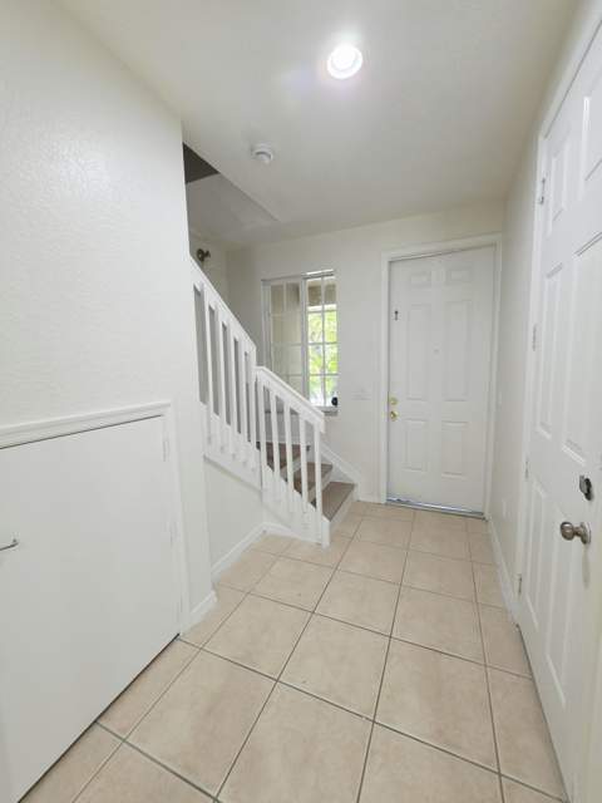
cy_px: 402
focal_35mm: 13
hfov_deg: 89.9
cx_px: 301
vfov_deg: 106.2
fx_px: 301
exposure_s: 1/60
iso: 200
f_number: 1.9
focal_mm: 2.2
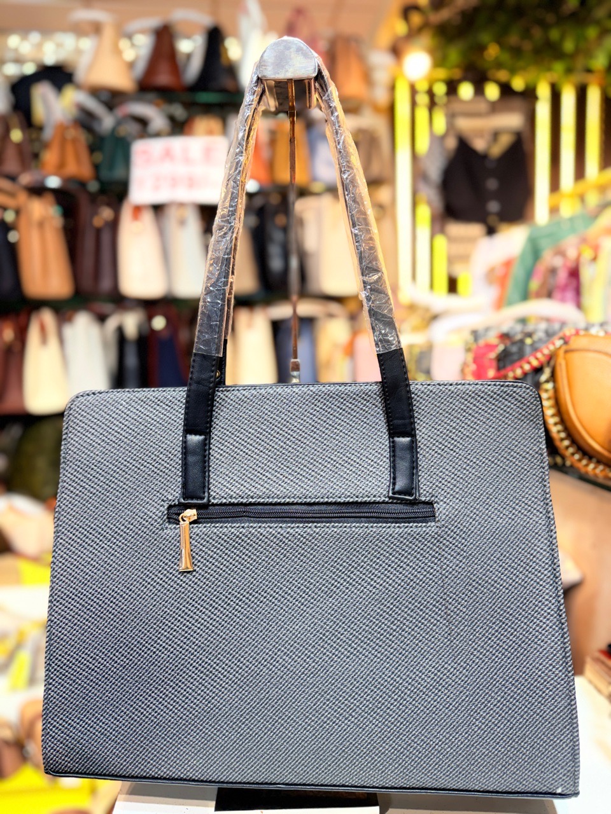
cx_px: 306
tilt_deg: -6.6
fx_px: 565
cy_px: 407
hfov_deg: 56.8
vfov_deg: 71.6
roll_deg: +1.2
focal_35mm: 24
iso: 200
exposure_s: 1/100
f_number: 1.78
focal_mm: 6.76
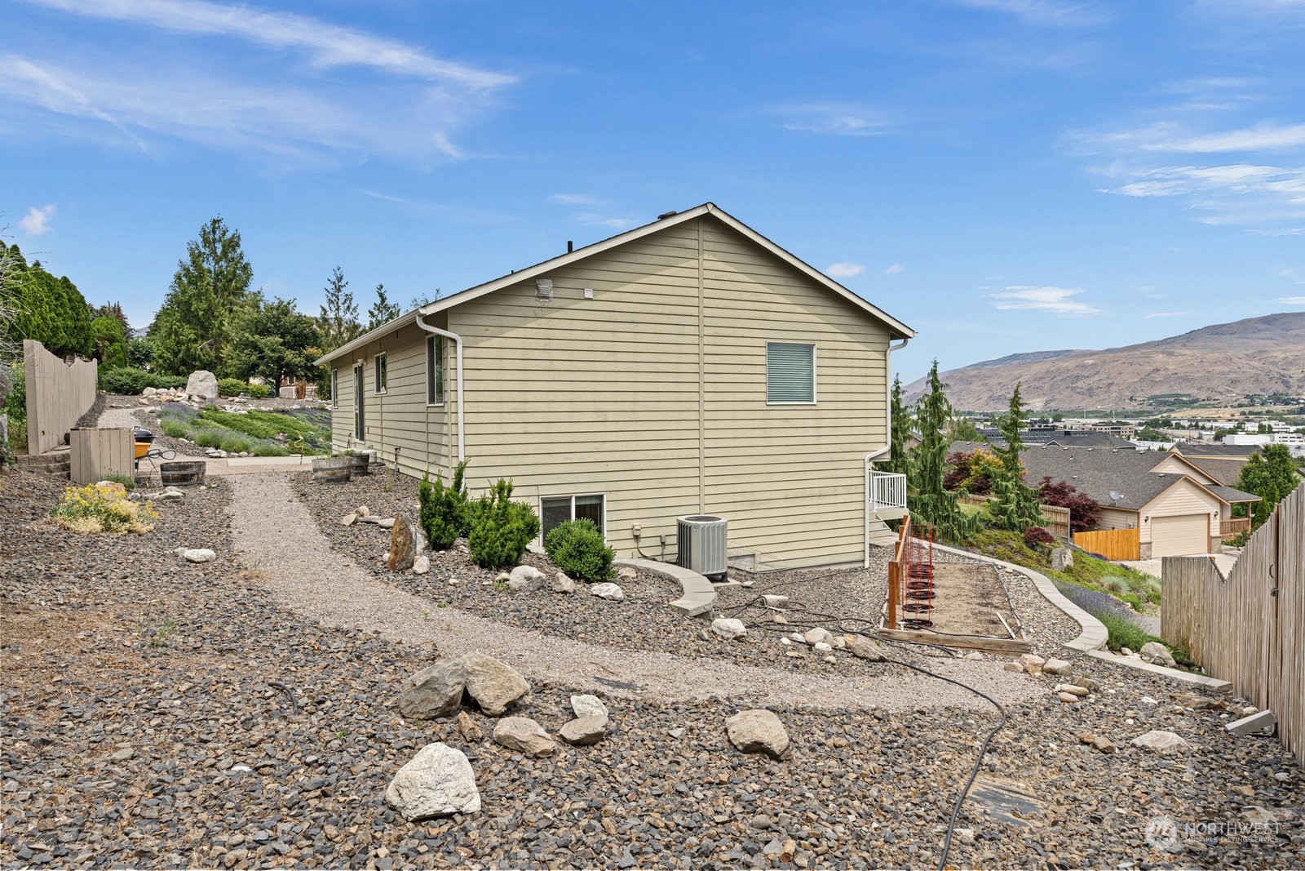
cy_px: 436
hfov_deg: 78.6
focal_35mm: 22
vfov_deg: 57.2
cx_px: 652
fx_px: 798
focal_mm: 22
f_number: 7.1
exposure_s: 1/1250
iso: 1250
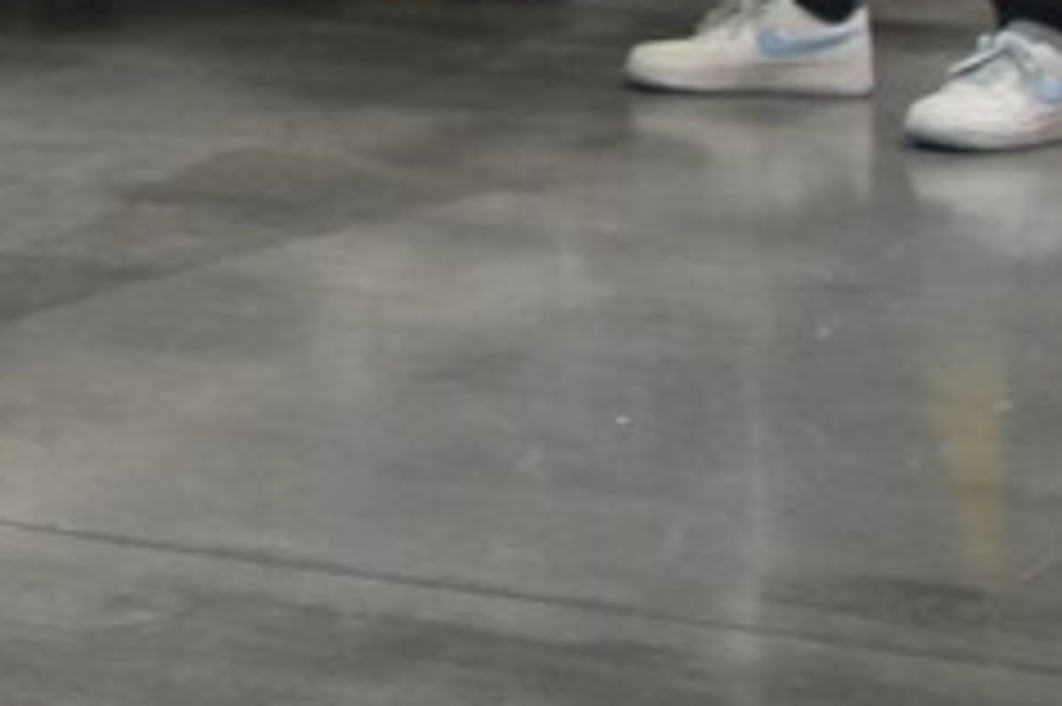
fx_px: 6397
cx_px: -2264
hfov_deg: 8.0
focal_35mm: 217
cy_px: -1189
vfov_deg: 6.0
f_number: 4
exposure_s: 1/100
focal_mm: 32
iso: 1600
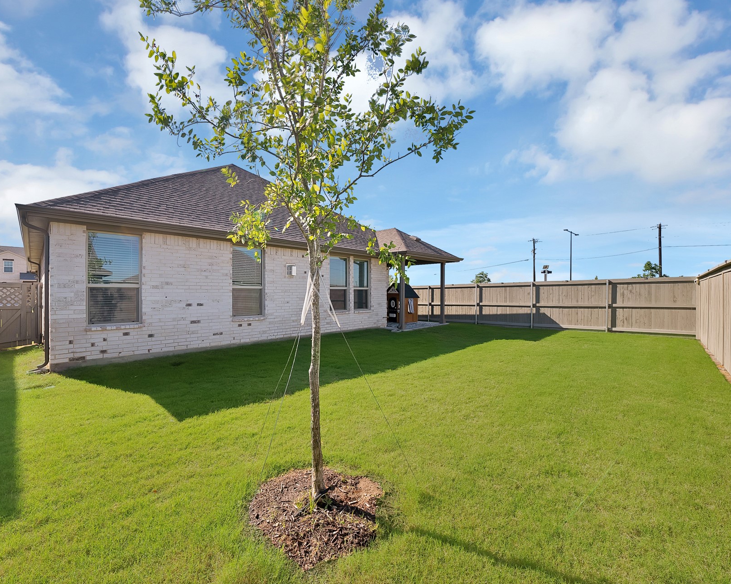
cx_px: 356
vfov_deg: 88.0
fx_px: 303
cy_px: 289
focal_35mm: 14
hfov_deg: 100.7
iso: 640
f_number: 9
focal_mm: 12
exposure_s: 1/400
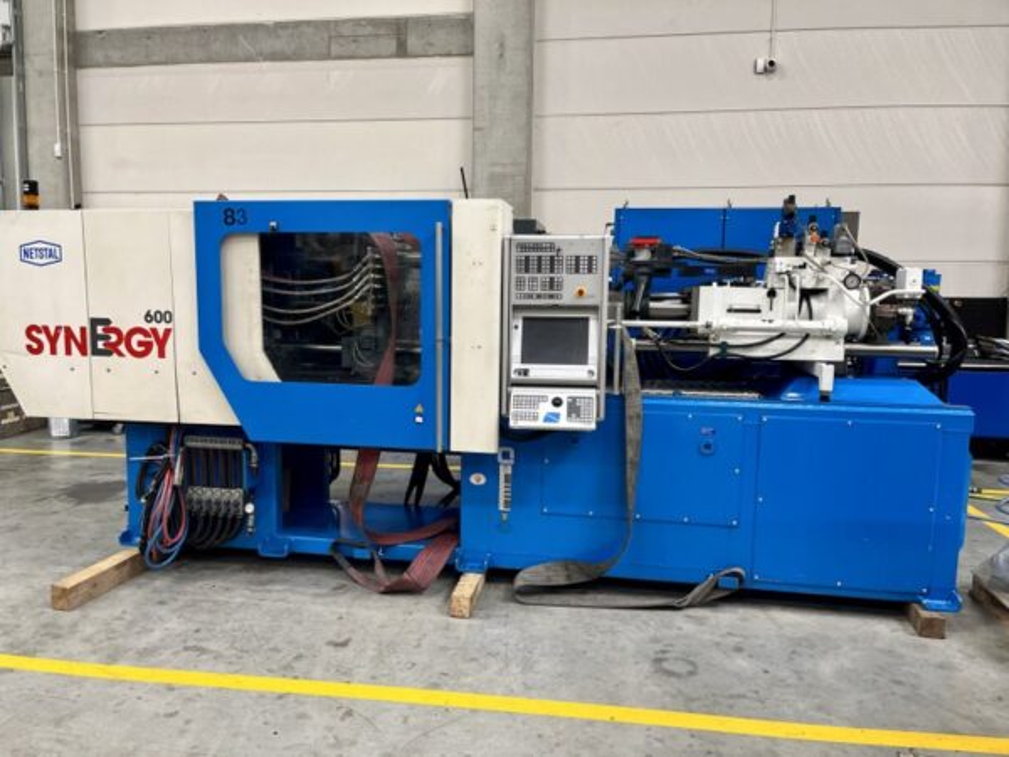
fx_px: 758
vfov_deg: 53.1
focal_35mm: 26
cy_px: 378
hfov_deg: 67.3
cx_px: 504
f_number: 1.6
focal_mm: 5.1
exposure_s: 1/121
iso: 125
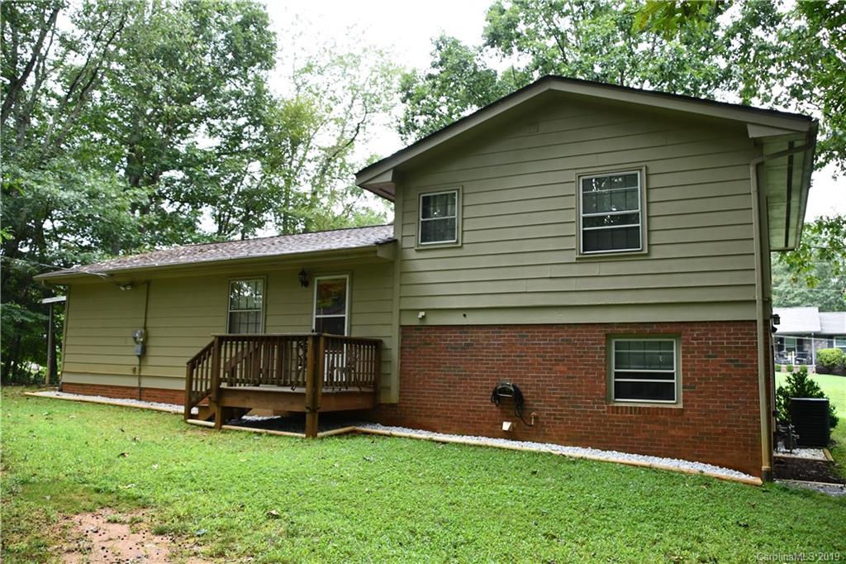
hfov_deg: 67.4
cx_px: 423
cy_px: 282
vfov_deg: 47.9
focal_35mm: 27
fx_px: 634
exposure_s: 1/250
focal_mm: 18
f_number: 3.5
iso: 800
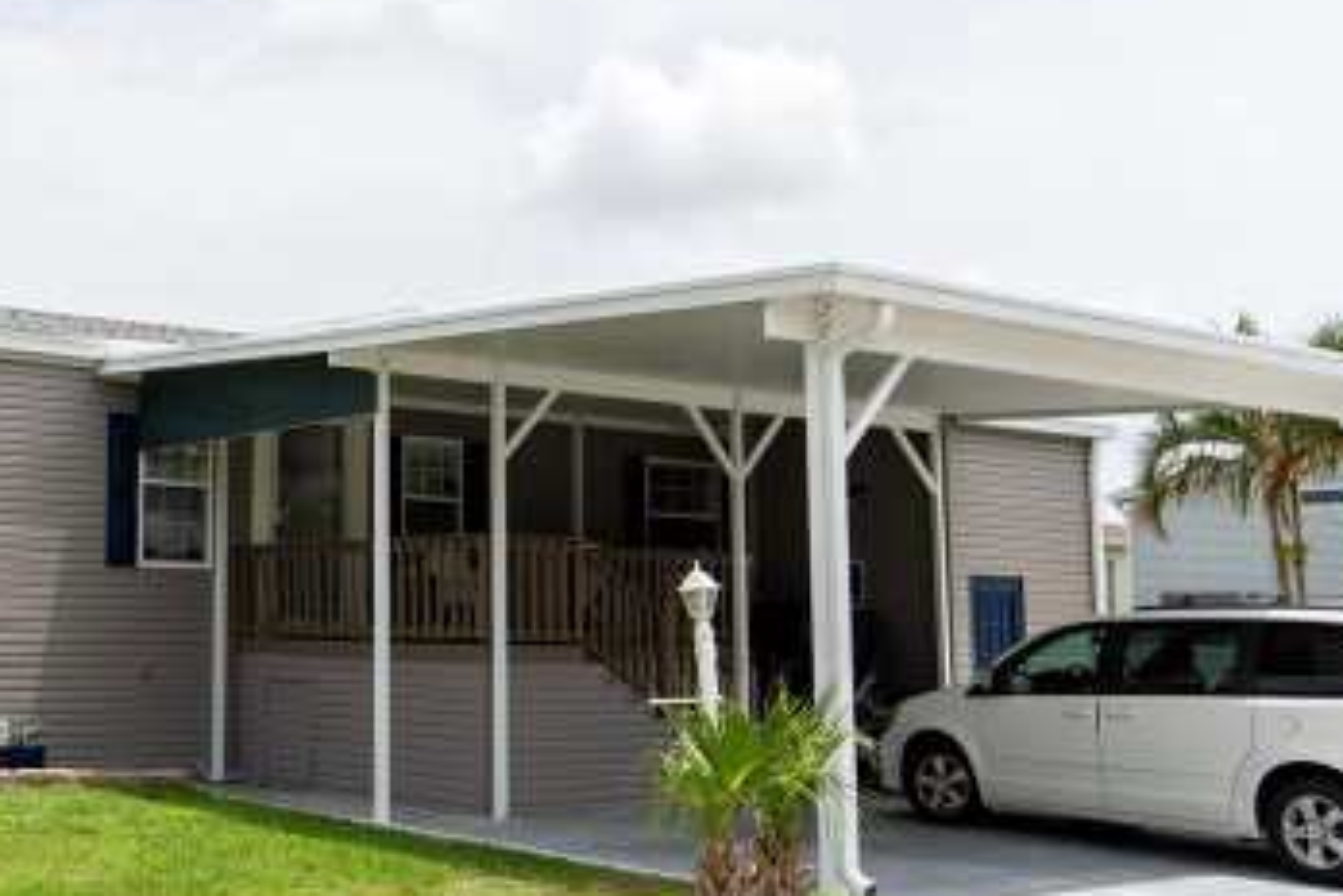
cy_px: 415
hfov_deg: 40.6
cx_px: 228
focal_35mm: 46
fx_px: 1716
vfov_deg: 29.2
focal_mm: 20
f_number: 8
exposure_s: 1/250
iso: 100
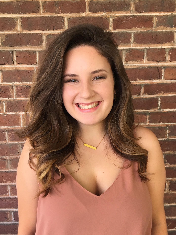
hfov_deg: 44.2
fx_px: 217
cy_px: 123
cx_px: 87
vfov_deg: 56.8
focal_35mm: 32
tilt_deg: -7.9
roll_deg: +1.5
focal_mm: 4.15
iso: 25
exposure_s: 1/40
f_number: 2.2
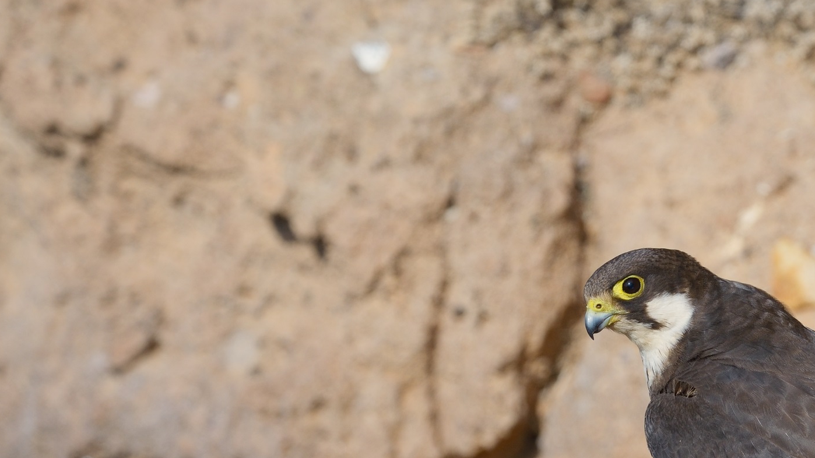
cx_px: 669
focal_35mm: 1529
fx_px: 33039
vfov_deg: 0.8
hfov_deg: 1.4
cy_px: 415
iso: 400
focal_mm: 850
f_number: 7.1
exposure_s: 1/2000
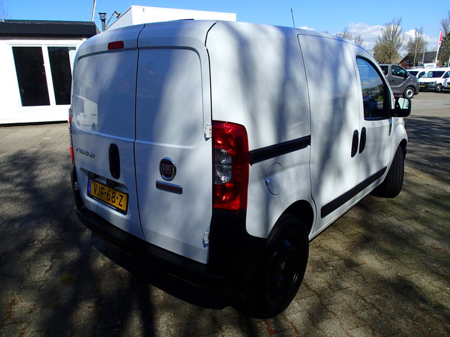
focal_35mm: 25
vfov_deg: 54.9
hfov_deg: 69.4
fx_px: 325
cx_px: 225
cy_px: 168
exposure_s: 1/200
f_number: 8
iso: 100
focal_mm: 4.5
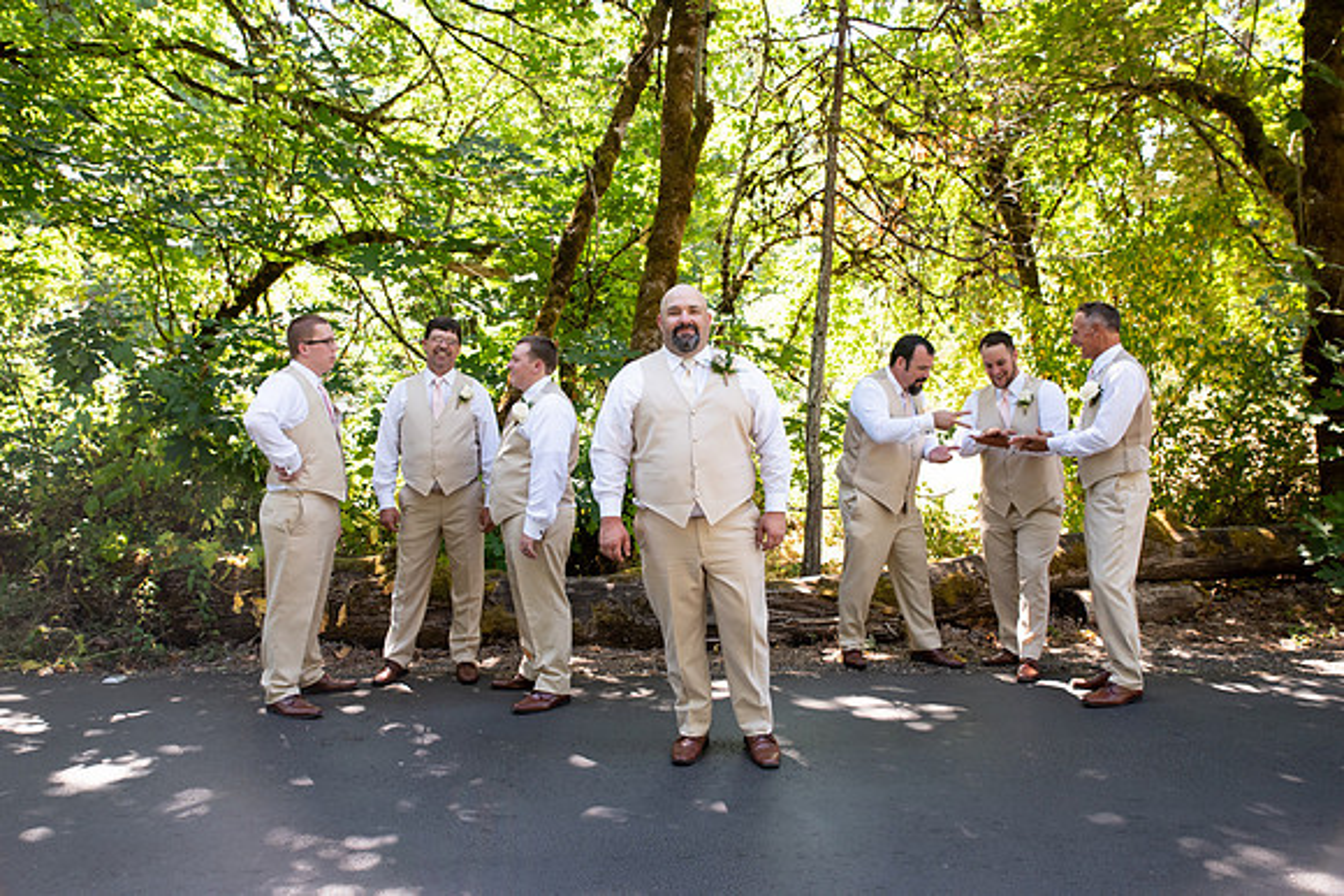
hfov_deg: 61.9
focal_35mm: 30
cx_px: 672
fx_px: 1120
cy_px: 448
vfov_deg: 43.6
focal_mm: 30
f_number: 7.1
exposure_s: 1/200
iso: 500
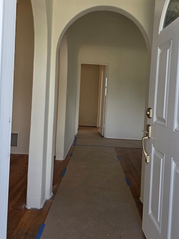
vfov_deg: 58.2
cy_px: 105
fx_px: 214
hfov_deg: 45.4
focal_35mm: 31
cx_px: 97
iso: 32
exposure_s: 1/180
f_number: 1.7
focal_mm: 6.3
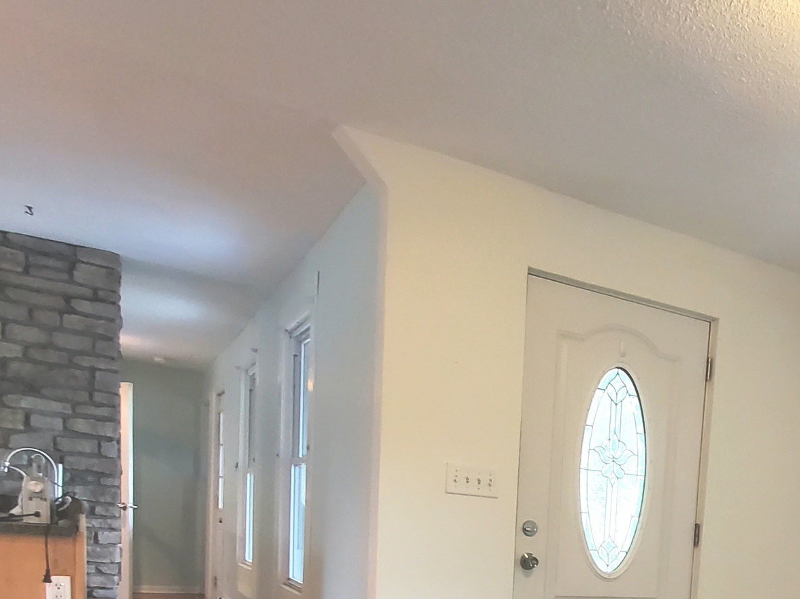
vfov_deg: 36.3
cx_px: 739
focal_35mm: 34
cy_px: 638
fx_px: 786
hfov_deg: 47.7
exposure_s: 1/60.2
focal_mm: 1.8
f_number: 2.2
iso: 200
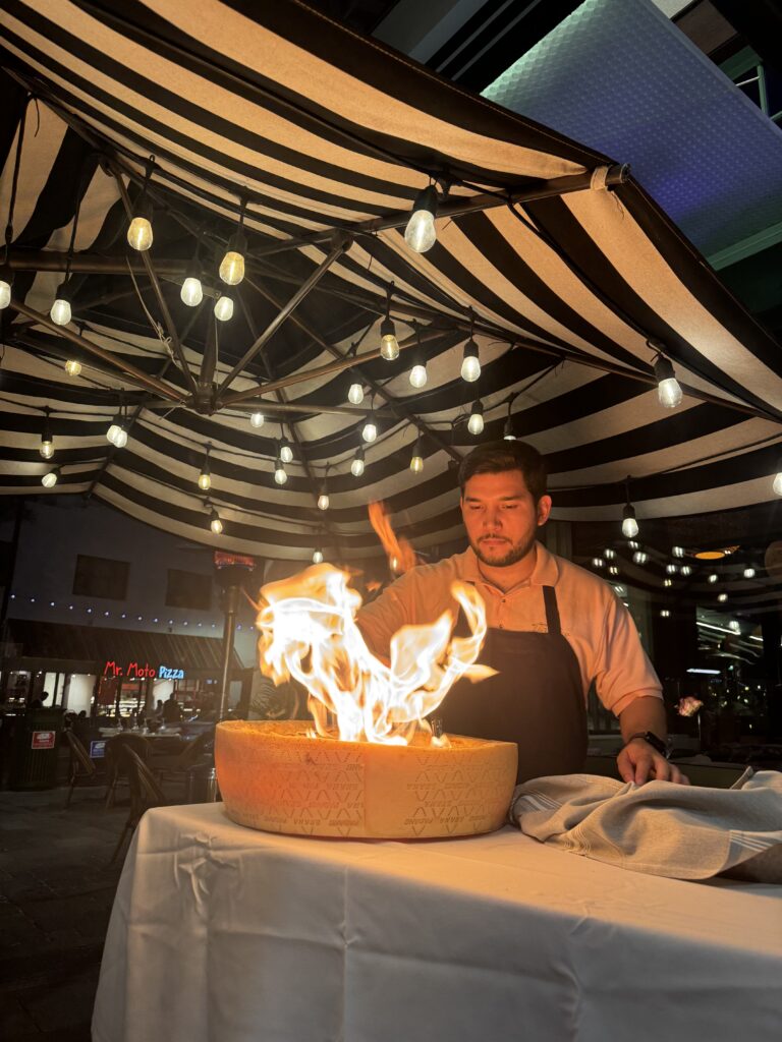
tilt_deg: +14.4
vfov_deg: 71.6
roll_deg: -2.2
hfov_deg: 56.8
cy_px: 521
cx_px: 391
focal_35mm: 24
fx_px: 723
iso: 200
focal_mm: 6.76
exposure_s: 1/120
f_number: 1.78
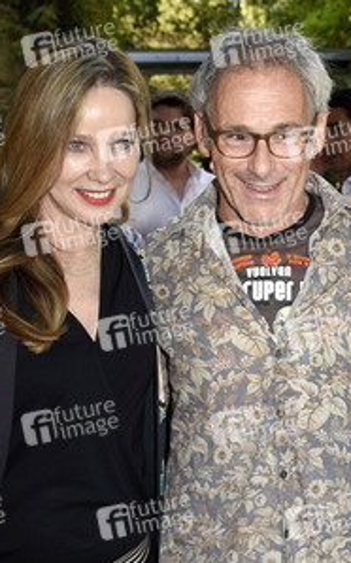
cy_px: 282
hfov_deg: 14.7
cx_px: 284
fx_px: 1348
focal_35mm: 88
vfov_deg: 23.6
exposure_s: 1/125
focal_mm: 38
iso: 250
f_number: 6.3
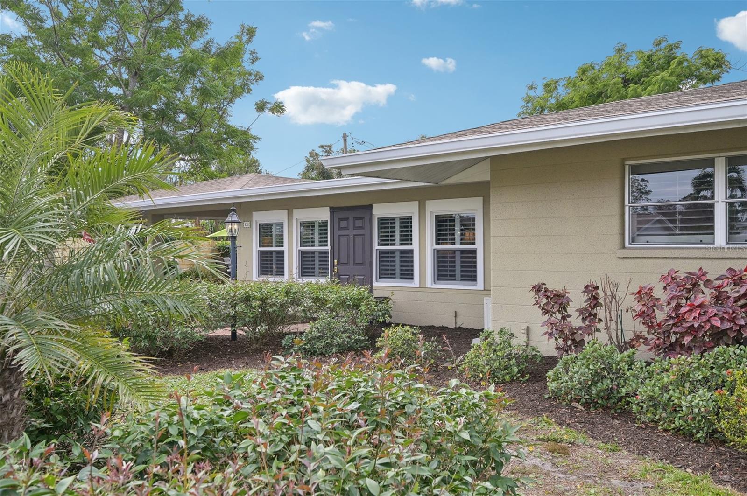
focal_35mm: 30
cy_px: 248
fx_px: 622
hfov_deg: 62.0
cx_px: 374
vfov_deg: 43.5
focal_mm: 30
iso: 400
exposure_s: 1/400
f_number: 8
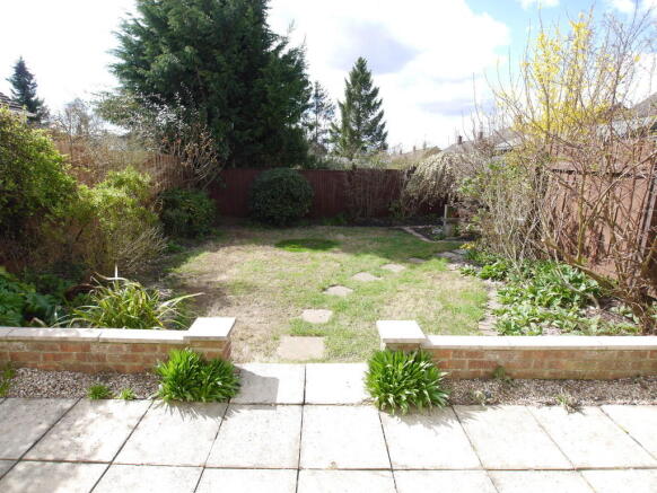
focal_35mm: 18
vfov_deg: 71.6
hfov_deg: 87.7
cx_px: 328
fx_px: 342
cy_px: 246
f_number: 4
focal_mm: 9
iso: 160
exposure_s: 1/500
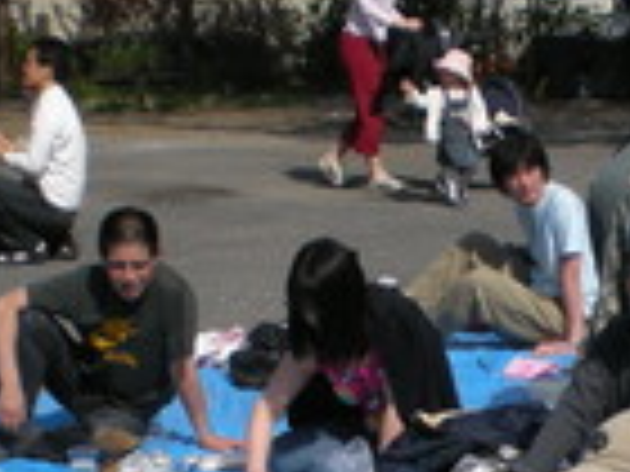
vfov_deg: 11.8
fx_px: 2220
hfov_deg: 16.0
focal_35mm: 122
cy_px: 625
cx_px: 518
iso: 64
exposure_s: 1/579
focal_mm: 6.3
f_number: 4.6
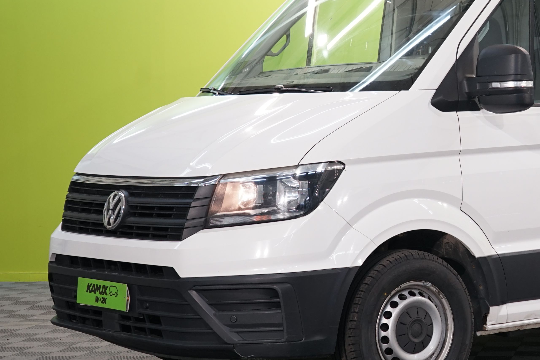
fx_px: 1440
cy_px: 133
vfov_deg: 14.2
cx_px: 538
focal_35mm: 96
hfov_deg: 20.6
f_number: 6.3
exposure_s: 1/25
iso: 500
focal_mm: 41
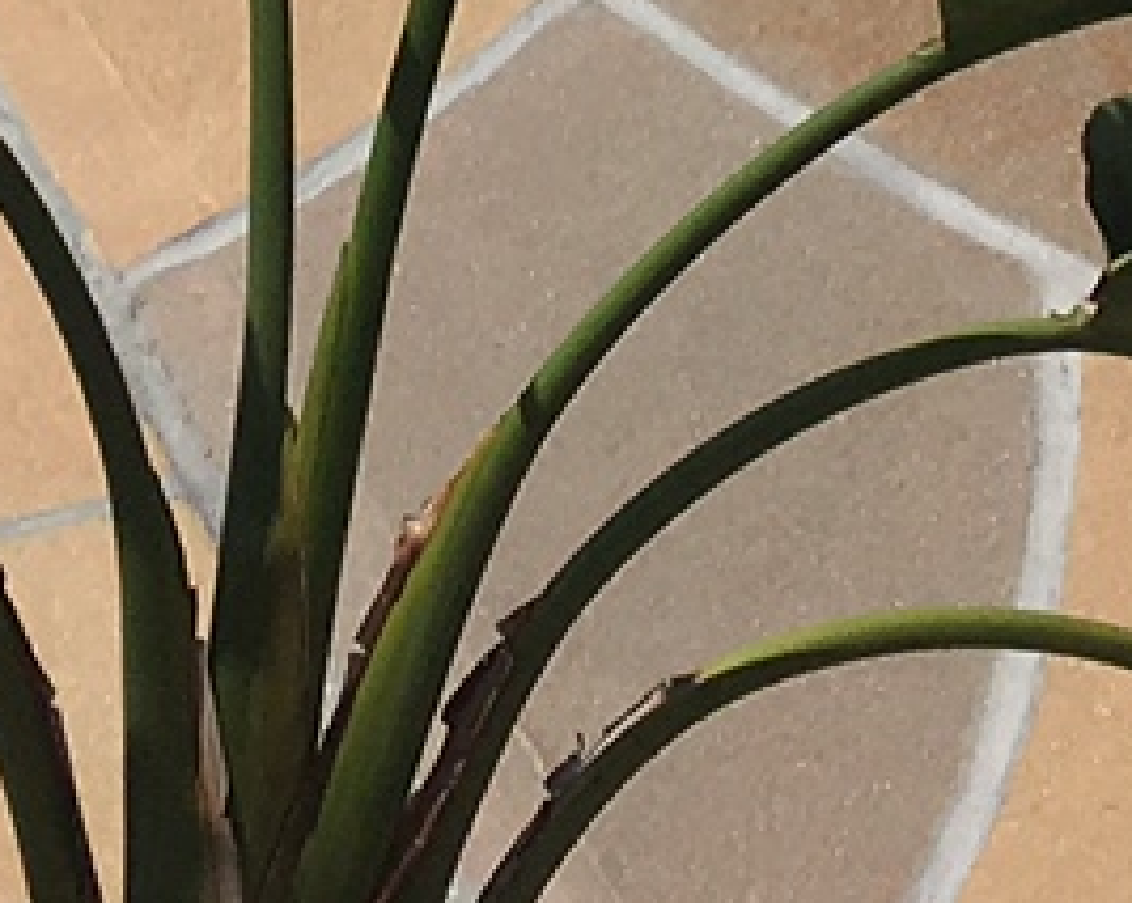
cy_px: -2171
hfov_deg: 9.0
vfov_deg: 6.4
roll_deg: +1.6
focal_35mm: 214
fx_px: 7162
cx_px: 649
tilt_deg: -16.5
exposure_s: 1/3497
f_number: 2.2
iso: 25
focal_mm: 4.15
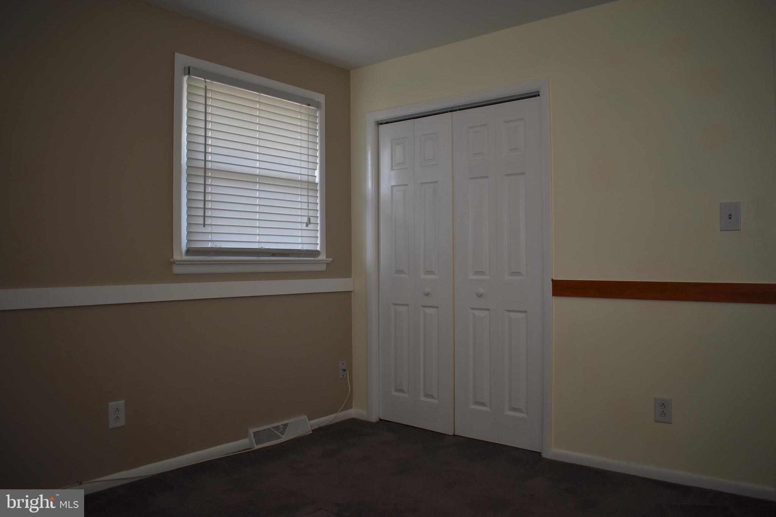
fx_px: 582
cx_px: 388
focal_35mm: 27
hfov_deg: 67.4
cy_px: 258
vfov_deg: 47.9
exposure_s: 1/250
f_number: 3.5
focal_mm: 18
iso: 450
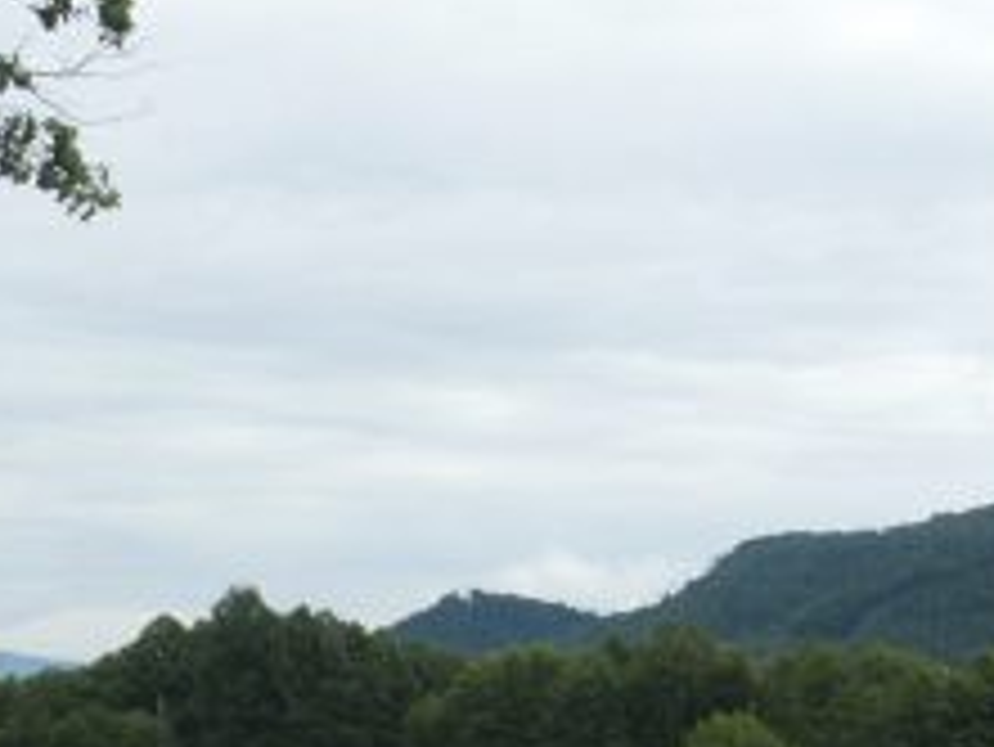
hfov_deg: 20.6
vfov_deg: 15.3
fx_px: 2729
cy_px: 774
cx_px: 391
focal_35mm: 95
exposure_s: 1/180
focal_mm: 7.18
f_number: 6.7
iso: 64
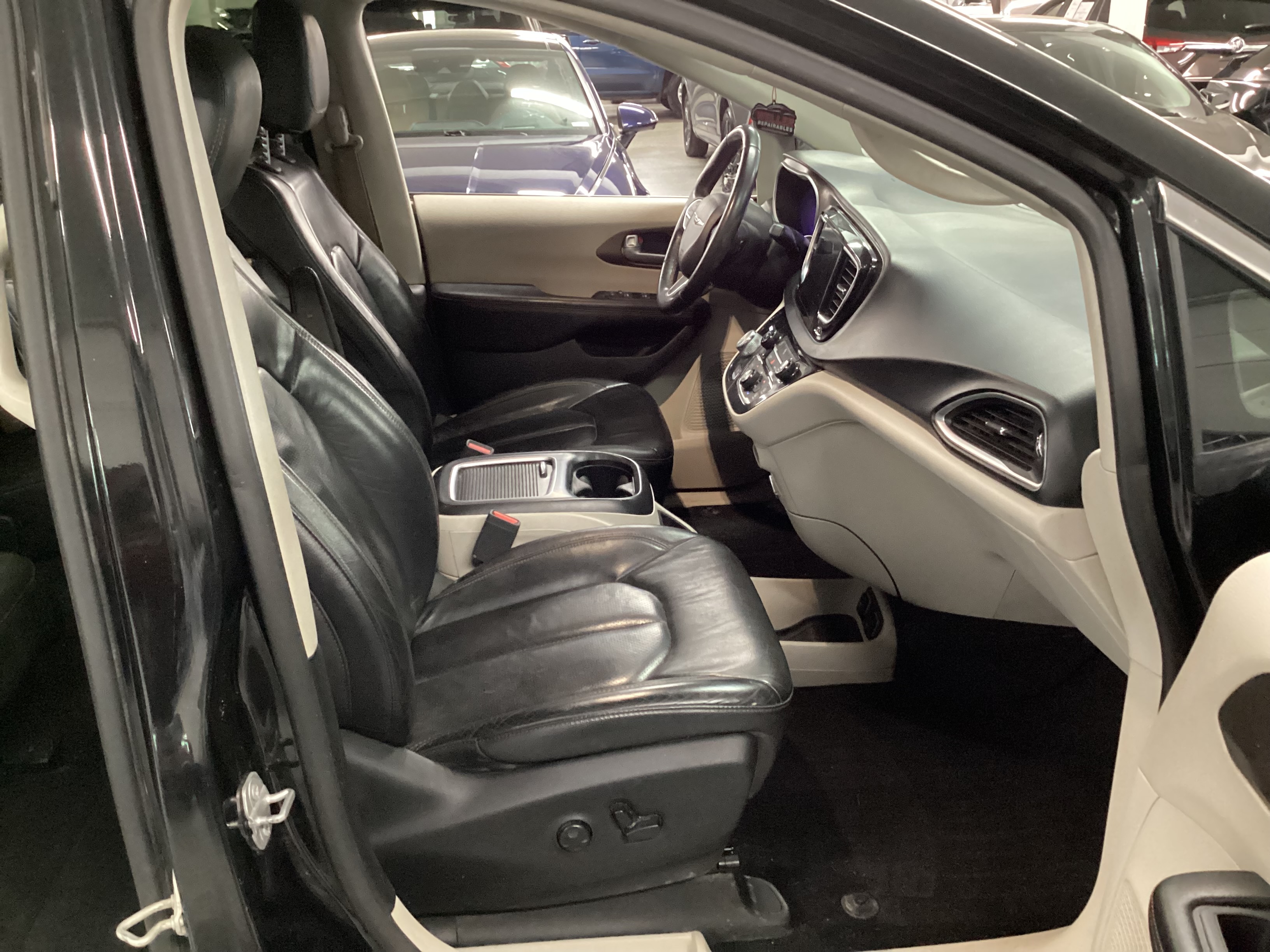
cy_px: 476
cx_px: 635
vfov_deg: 45.4
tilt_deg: -24.6
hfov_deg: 58.4
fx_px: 1137
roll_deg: +1.5
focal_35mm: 31
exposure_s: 1/25
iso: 500
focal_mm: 3.3
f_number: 2.4
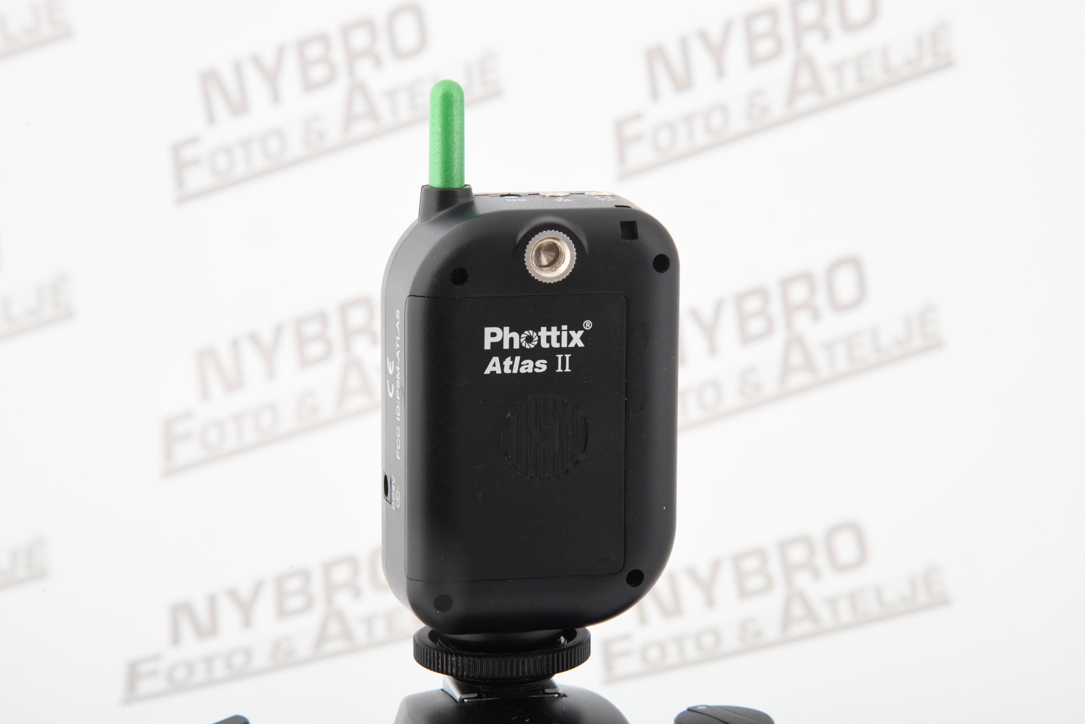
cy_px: 362
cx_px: 542
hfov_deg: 17.1
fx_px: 3616
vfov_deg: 11.4
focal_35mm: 120
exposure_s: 1/200
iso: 1250
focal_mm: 120
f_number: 14
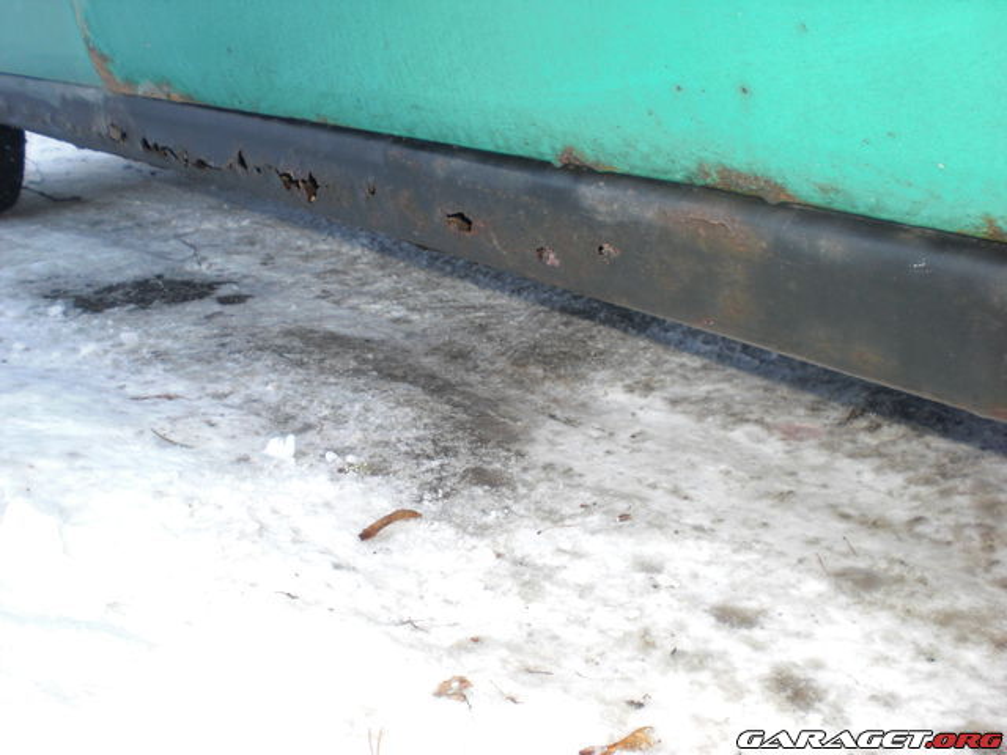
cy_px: 378
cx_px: 504
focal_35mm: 38
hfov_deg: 49.0
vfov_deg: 37.7
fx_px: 1105
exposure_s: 1/80
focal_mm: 6.3
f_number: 3.1
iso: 100
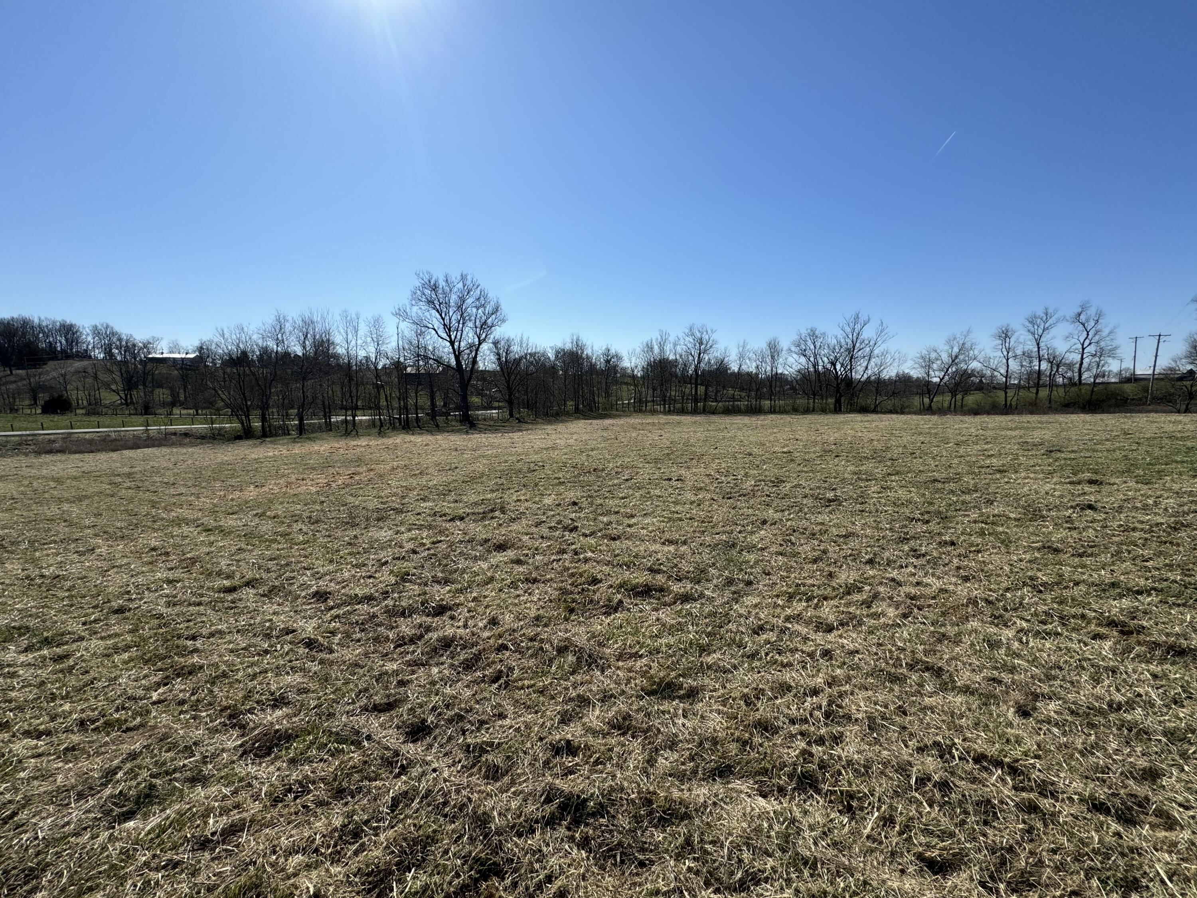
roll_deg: +1.1
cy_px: 449
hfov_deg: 102.1
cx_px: 598
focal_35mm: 14
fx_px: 484
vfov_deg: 85.7
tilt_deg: -7.7
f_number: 2.2
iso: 40
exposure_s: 1/2674
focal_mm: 2.22
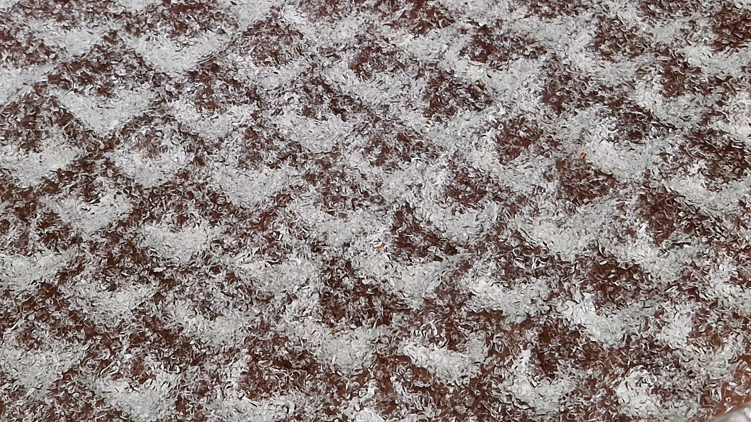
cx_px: 332
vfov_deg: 17.0
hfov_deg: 30.1
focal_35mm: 70
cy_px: 47
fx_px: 1394
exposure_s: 1/100
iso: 500
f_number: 1.8
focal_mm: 5.4
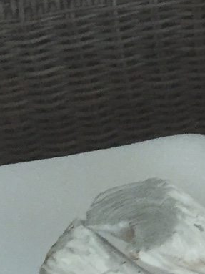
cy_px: 140
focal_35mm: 155
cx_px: 463
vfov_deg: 12.7
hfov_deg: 8.8
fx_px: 1225
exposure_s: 1/30
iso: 50
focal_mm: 4.15
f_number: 2.2
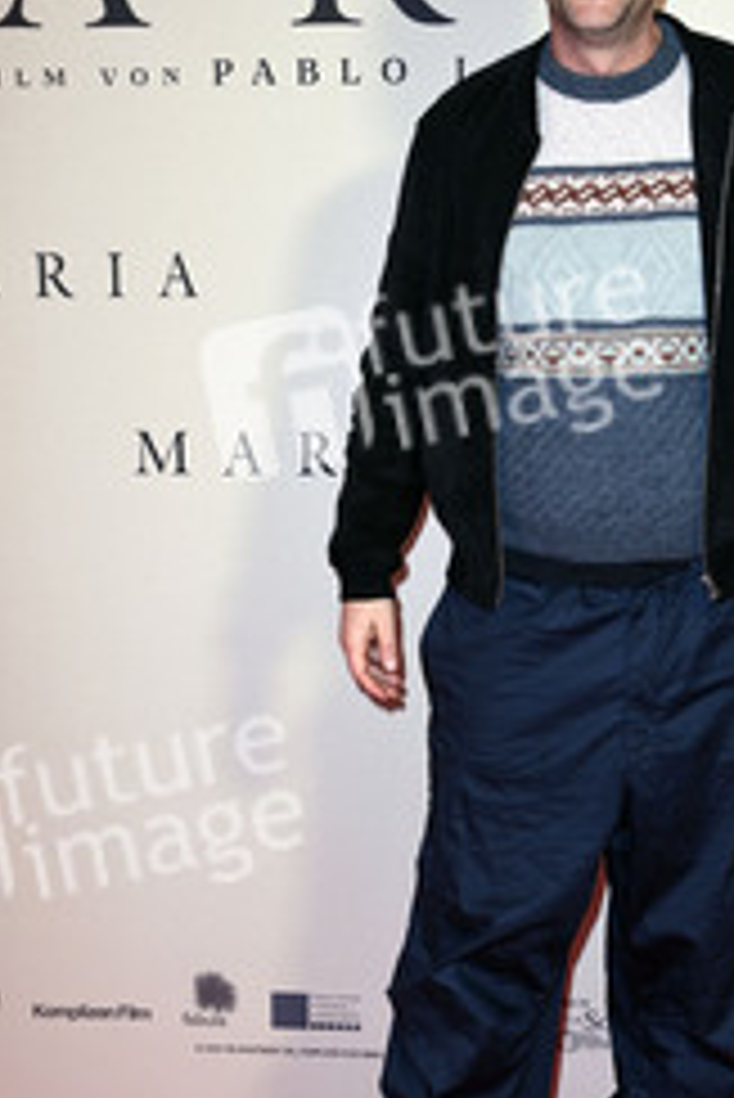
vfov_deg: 28.0
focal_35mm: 72
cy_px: 598
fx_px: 2199
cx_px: 563
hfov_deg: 18.8
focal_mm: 44
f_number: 5.6
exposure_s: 1/200
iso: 640
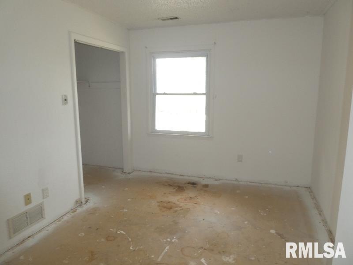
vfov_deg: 56.8
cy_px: 132
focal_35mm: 24
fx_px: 245
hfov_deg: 71.6
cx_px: 176
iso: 200
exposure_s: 1/60
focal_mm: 4.3
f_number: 3.3
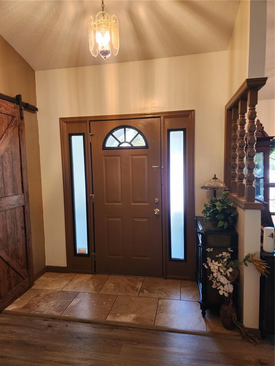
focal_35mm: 23
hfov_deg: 58.9
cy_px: 183
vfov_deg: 73.9
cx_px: 138
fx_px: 244
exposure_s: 1/120
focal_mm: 6.4
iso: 400
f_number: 1.8
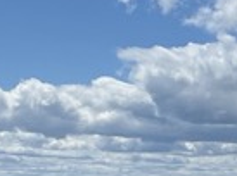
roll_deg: -0.3
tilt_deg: +2.4
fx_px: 1332
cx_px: 393
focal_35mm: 195
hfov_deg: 9.8
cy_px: 147
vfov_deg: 7.6
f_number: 1.5
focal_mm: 5.7
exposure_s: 1/10309
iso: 50
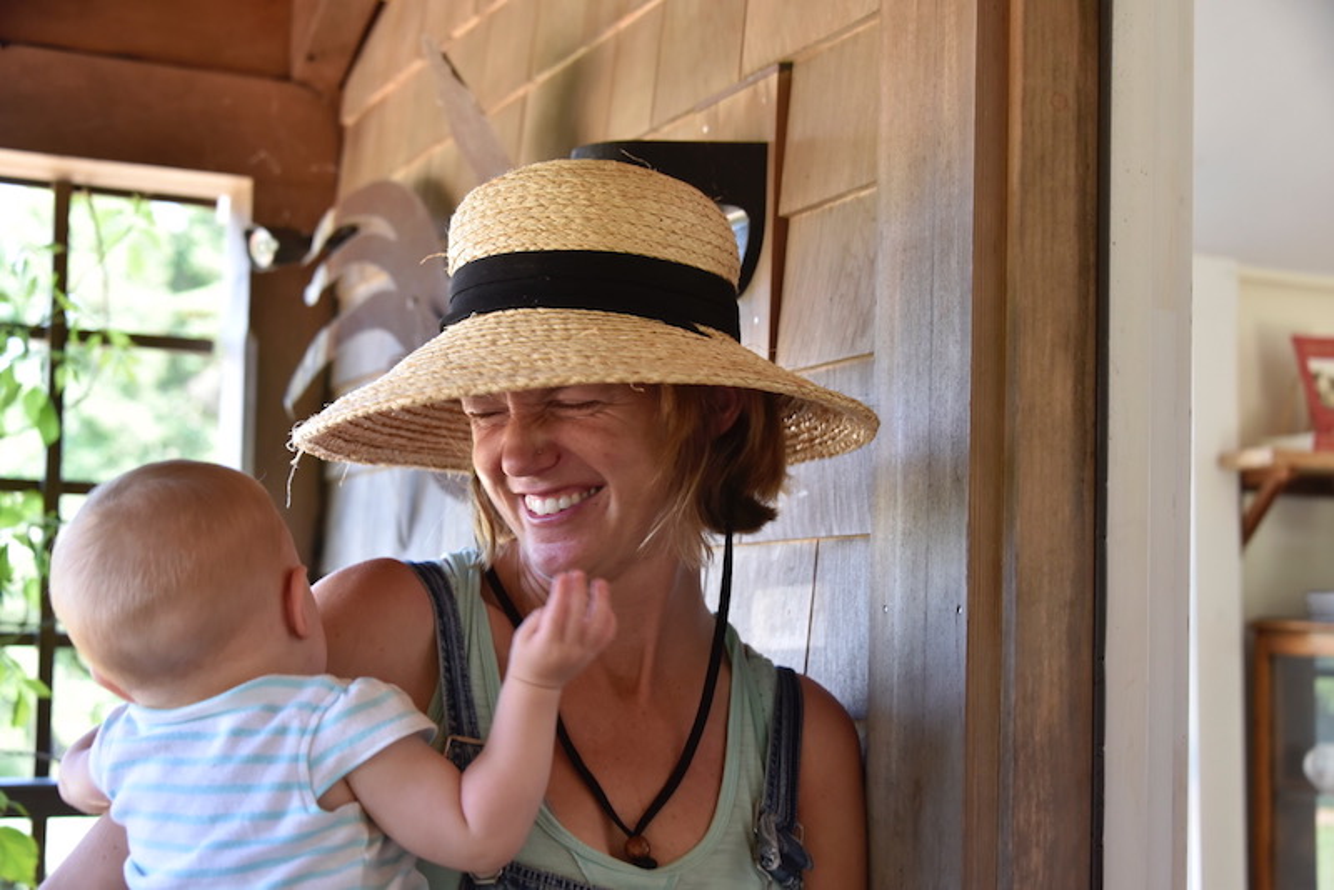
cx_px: 667
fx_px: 2039
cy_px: 445
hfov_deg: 36.2
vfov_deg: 24.6
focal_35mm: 55
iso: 400
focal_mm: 55
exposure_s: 1/100
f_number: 5
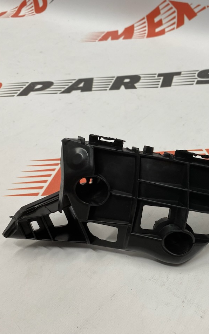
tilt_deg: -38.9
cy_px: 168
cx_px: 182
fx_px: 337
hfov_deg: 33.0
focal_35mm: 37
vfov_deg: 52.7
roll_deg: +4.2
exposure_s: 1/100
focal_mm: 4.25
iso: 80
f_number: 1.8
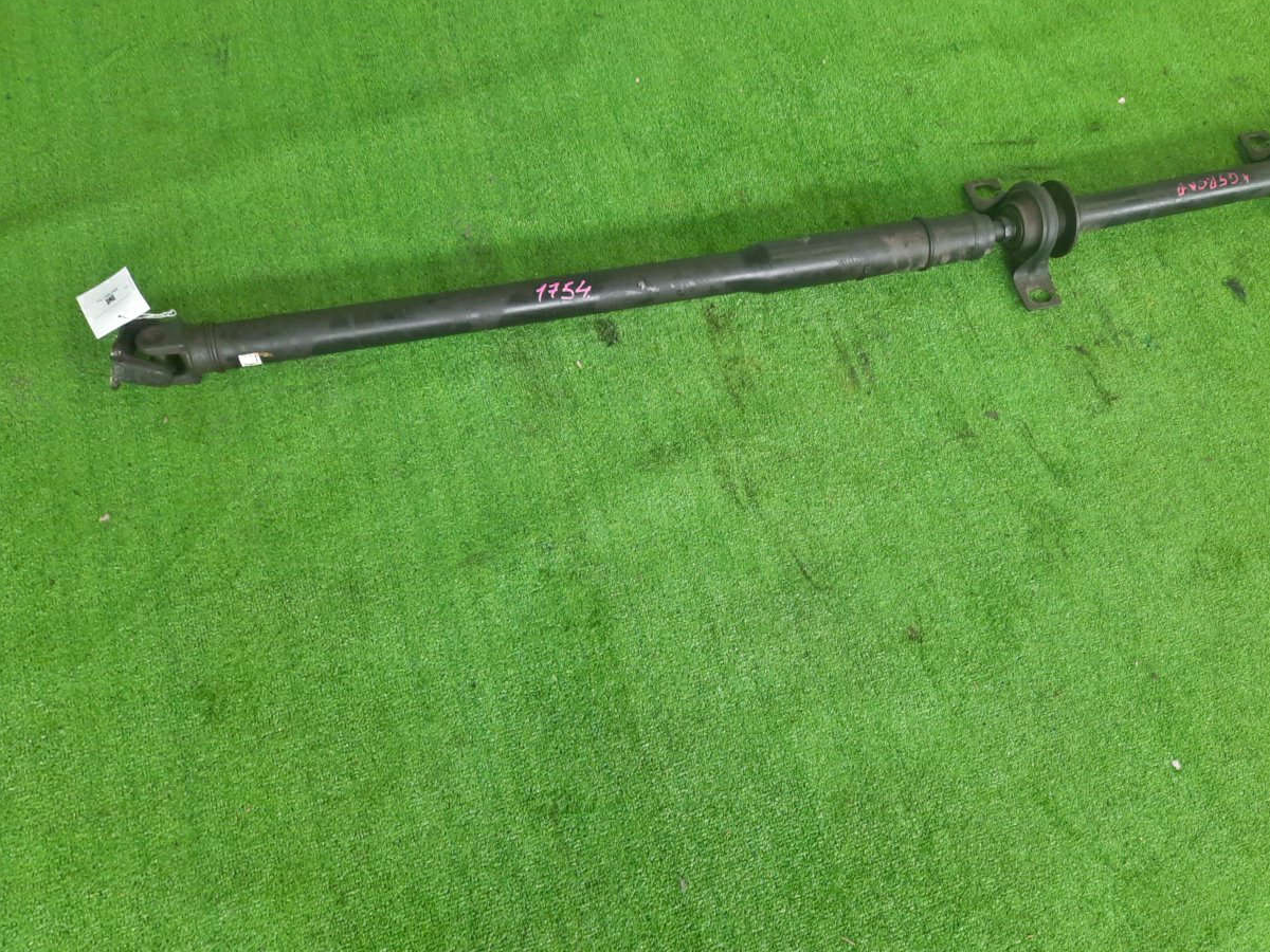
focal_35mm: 30
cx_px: 727
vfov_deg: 46.8
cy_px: 474
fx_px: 1101
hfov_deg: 59.7
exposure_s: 1/50
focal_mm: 4.6
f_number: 2
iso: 157
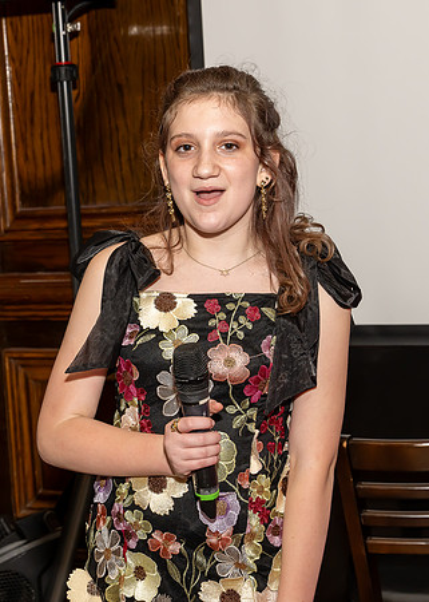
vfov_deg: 24.5
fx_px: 1388
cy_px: 292
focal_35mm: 81
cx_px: 93
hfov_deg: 17.4
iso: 640
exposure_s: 1/250
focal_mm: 53
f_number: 8
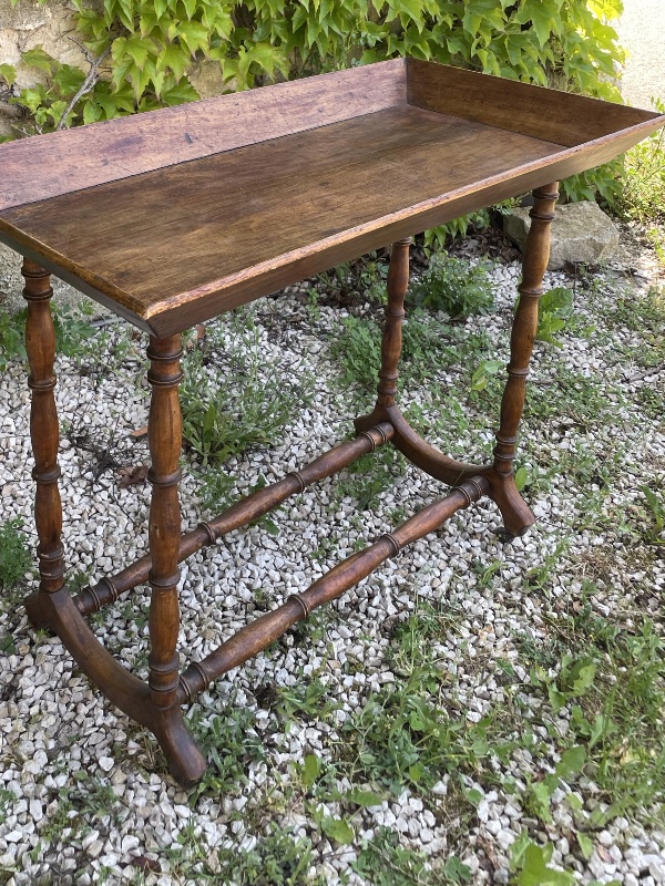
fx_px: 999
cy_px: 228
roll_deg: +1.4
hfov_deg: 36.6
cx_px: 243
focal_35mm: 39
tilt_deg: -23.0
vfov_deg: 46.3
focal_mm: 4.2
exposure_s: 1/262
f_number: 1.6
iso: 32
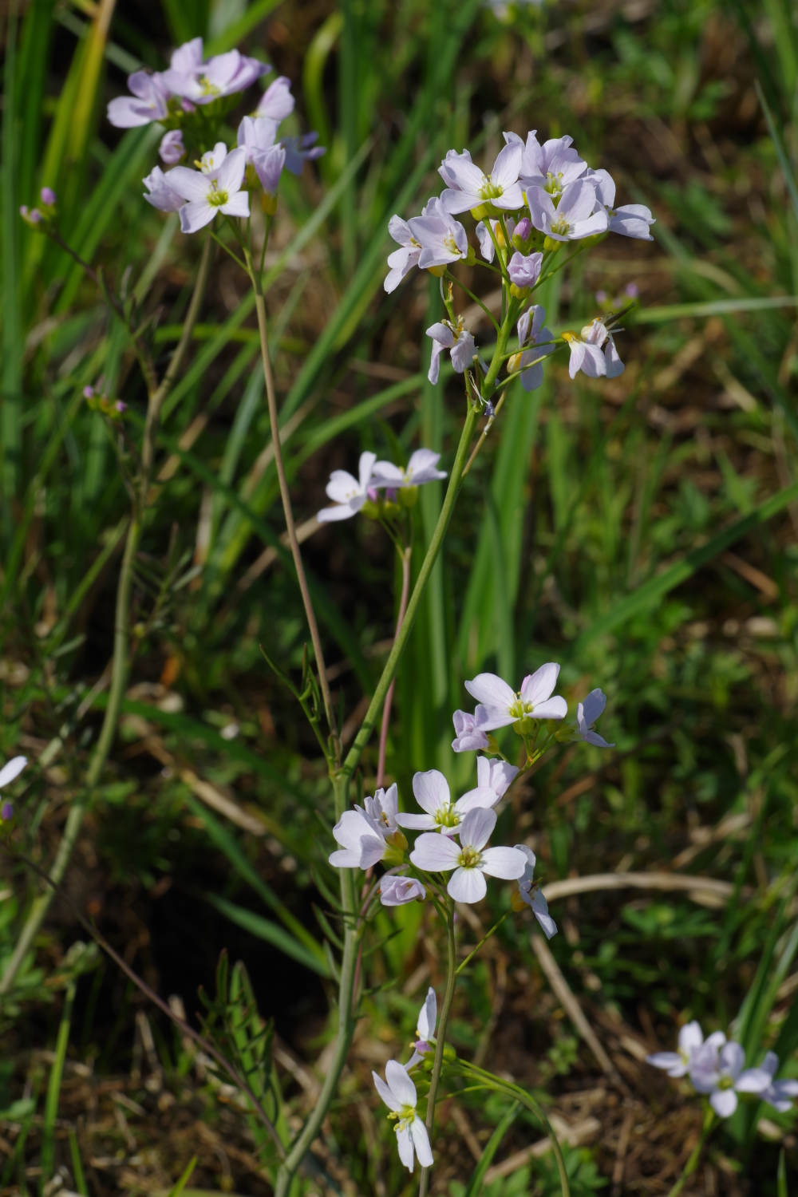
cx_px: 399
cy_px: 598
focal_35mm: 135
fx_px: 4488
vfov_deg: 15.2
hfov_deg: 10.2
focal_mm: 90
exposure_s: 1/100
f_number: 13
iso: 100
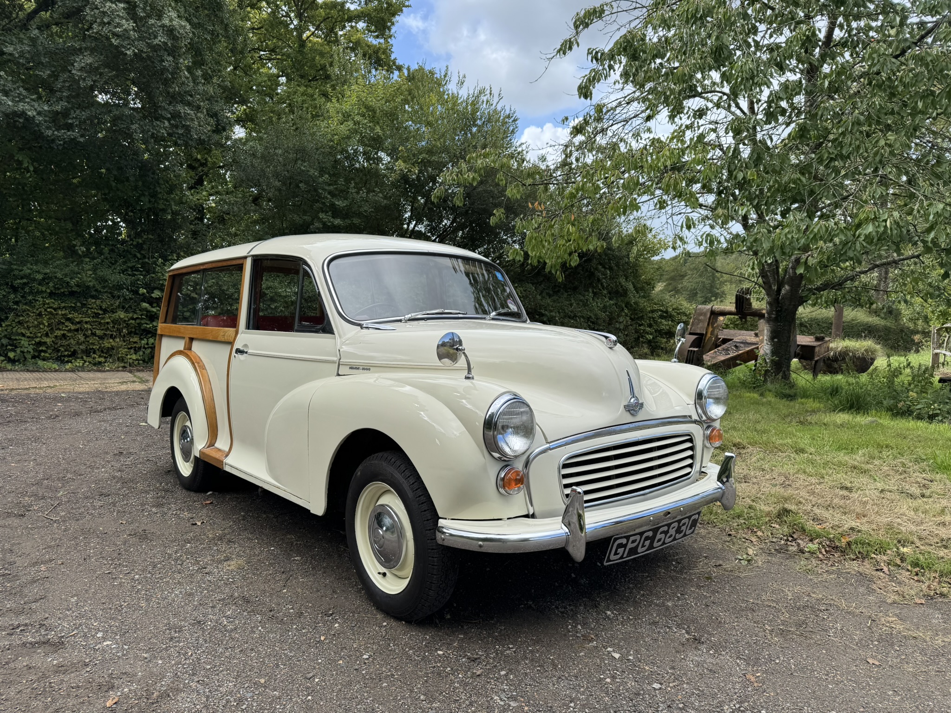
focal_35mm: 24
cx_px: 476
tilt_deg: -8.2
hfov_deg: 71.6
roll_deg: +1.7
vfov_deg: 56.8
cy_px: 356
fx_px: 659
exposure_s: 1/1923
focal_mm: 6.76
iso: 80
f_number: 1.78
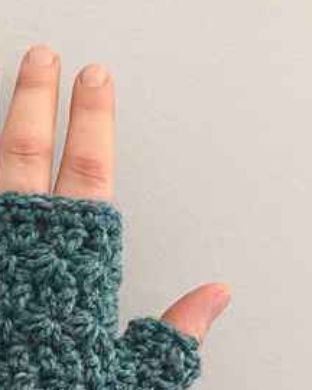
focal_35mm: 67
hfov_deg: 22.0
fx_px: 773
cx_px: 4
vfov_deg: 27.0
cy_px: 376
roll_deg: +3.4
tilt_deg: -13.9
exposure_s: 1/30
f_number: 2.2
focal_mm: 4.15
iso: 160
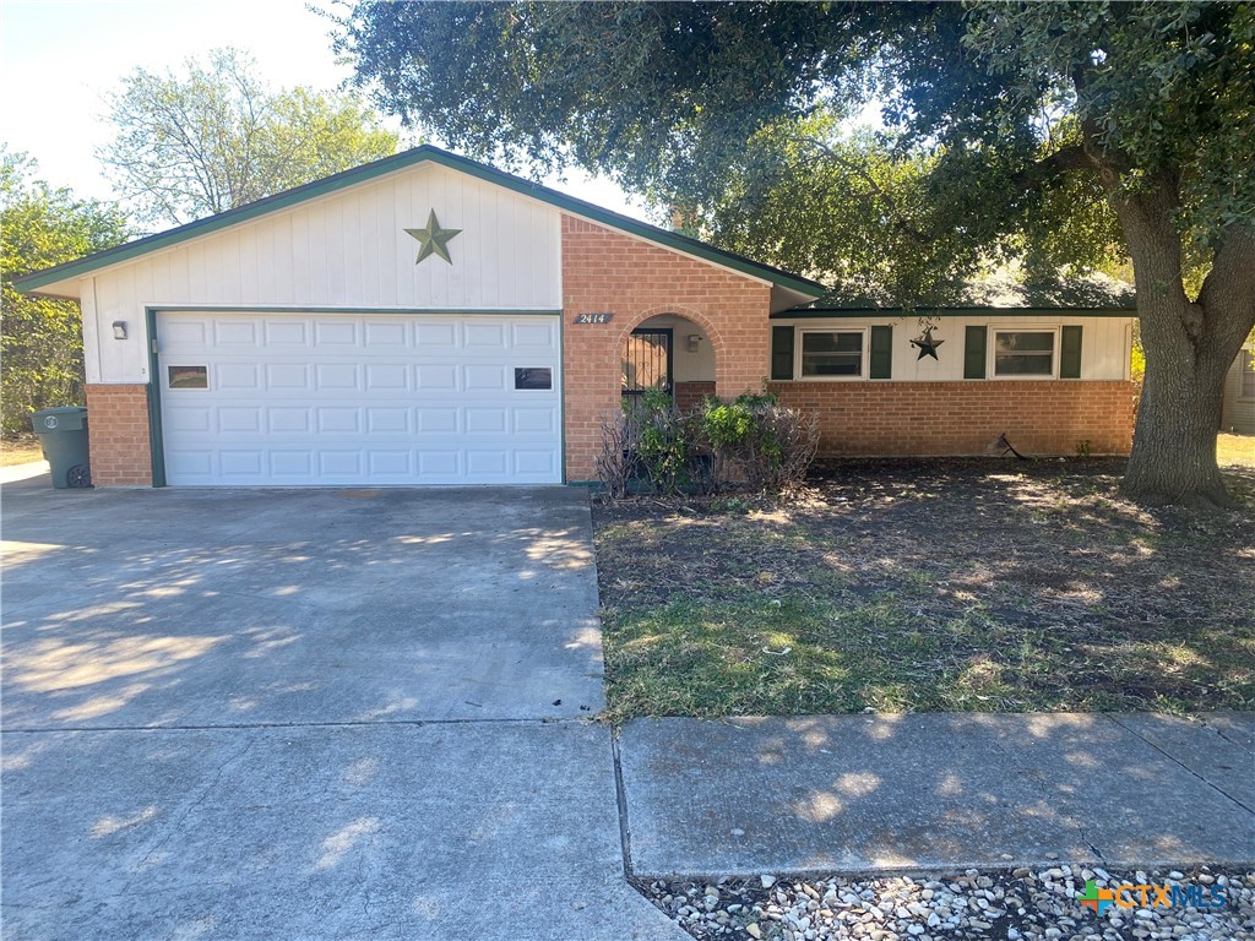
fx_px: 943
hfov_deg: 67.3
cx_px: 628
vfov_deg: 53.1
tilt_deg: -5.3
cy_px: 470
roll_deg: -0.5
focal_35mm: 26
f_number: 1.8
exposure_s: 1/160
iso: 32
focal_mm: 4.25
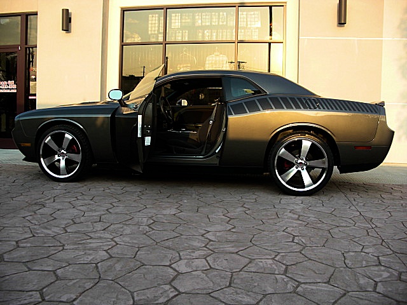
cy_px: 152
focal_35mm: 36
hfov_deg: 51.4
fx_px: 423
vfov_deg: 39.7
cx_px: 204
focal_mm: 6.3
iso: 50
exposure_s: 1/125
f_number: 2.8
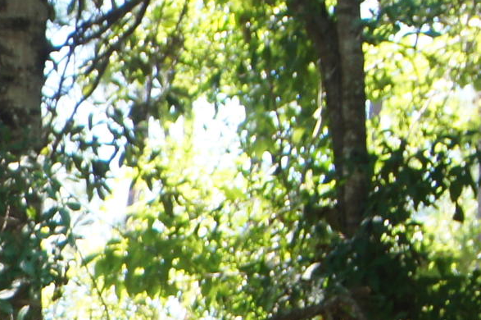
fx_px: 5112
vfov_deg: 3.5
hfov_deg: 5.3
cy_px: 742
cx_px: -579
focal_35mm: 383
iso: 200
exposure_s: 1/80
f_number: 5.6
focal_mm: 50
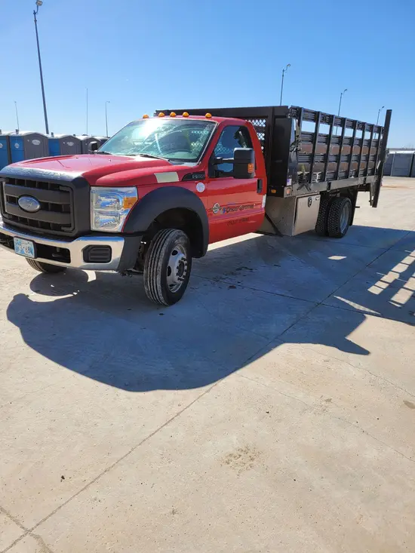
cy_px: 276
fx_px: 415
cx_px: 208
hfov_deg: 53.1
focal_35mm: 26
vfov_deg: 67.3
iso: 40
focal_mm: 5.4
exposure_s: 1/2384
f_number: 1.8
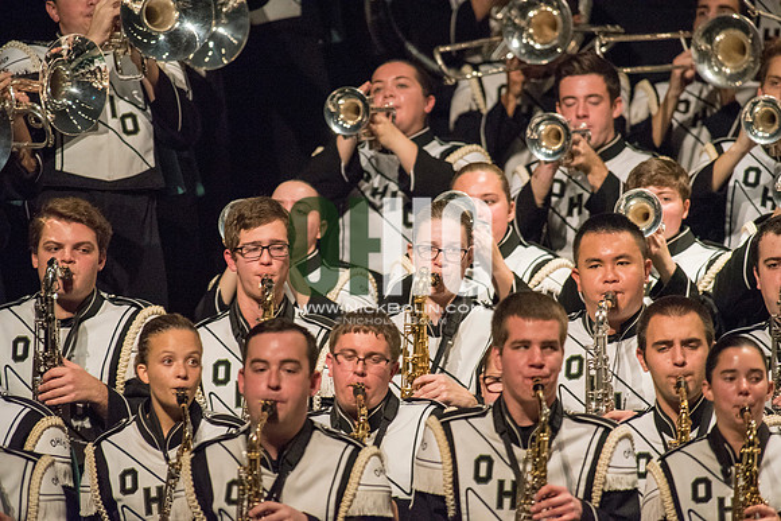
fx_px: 13019
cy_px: 260
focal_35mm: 600
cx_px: 390
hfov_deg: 3.4
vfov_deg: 2.3
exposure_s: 1/320
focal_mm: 600
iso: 4000
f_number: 5.6
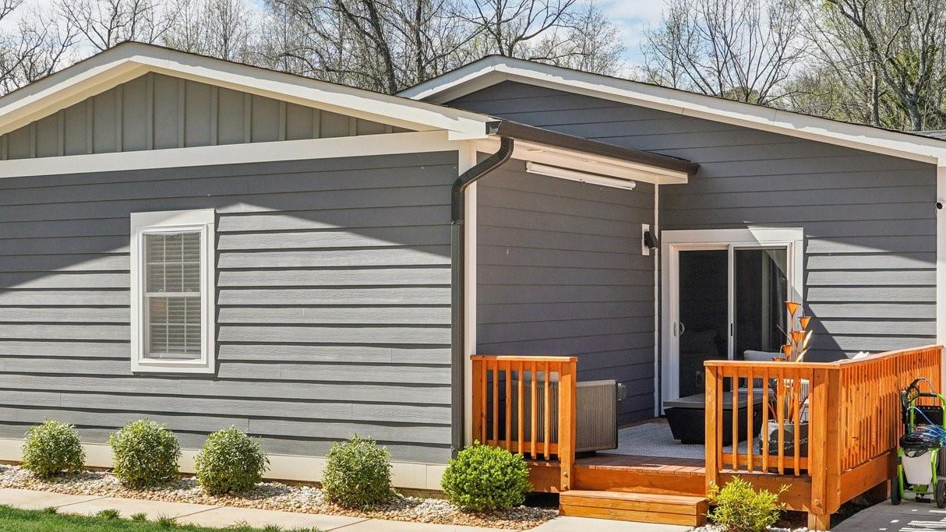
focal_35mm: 53
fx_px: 1330
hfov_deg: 39.1
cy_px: 225
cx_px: 520
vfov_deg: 22.6
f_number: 8
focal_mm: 20
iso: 100
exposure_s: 1/90
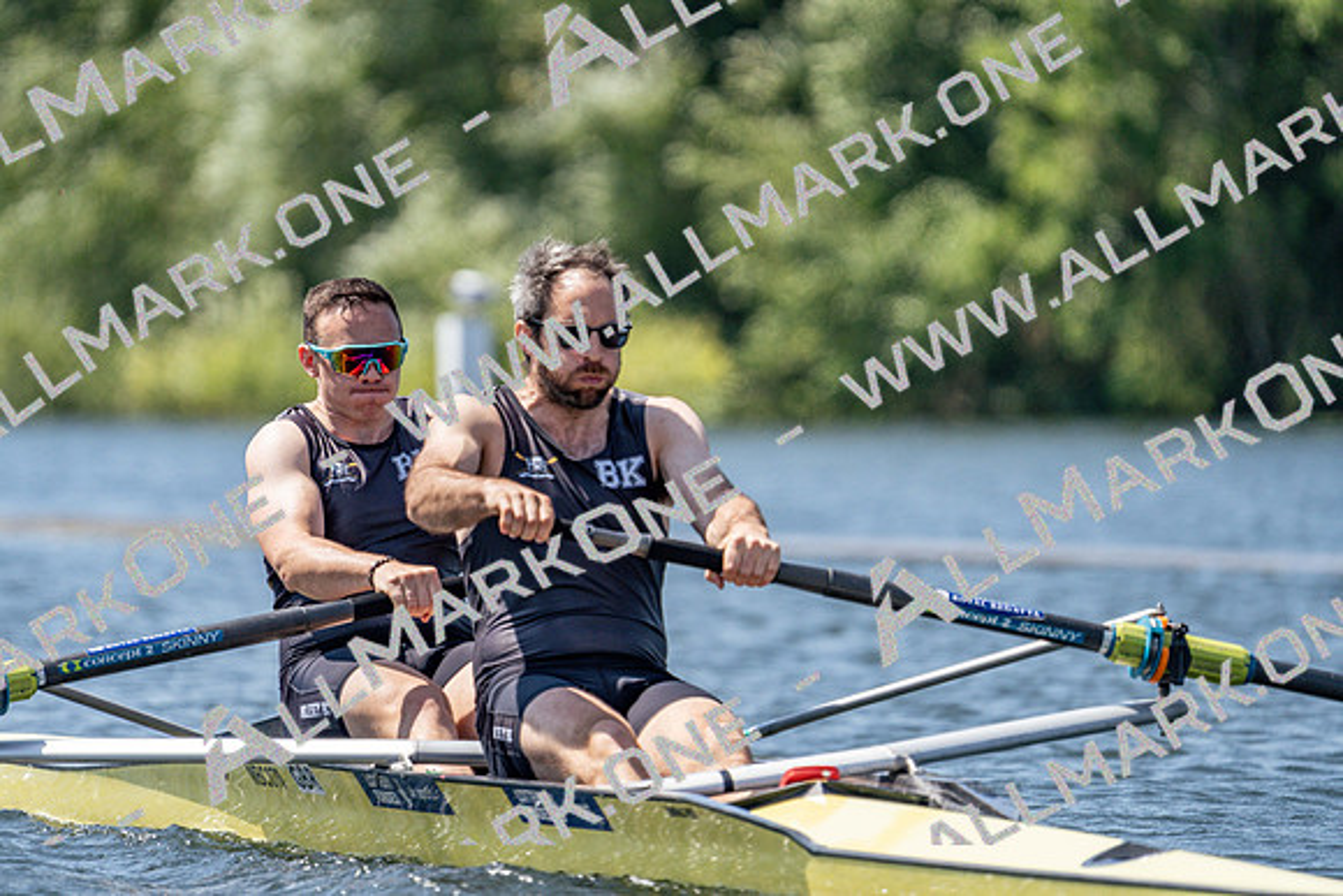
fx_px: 18246
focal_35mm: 489
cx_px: 672
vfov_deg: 2.8
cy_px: 448
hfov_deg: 4.2
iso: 400
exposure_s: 1/2000
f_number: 6.3
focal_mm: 489
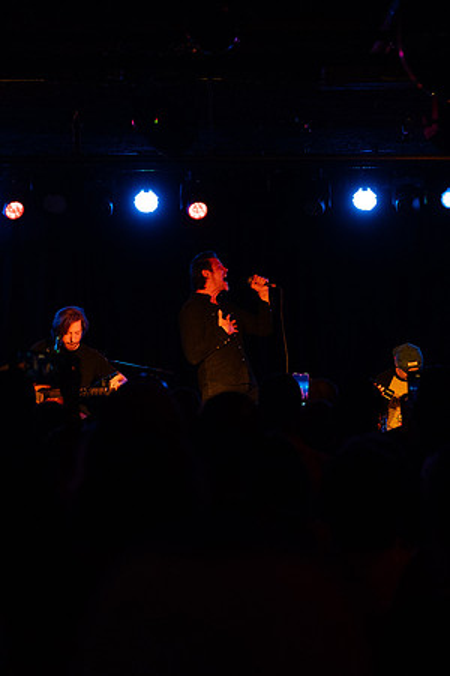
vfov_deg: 16.1
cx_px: 231
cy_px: 323
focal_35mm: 127
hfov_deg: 10.8
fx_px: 2381
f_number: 4
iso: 2500
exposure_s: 1/640
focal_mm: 81
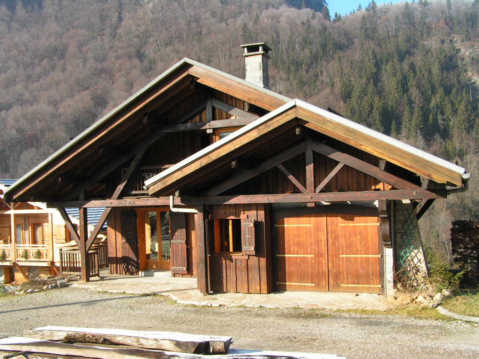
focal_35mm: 38
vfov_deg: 37.7
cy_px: 180
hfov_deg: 49.0
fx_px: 526
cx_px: 240
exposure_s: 1/160
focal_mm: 6.3
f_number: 5
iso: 50
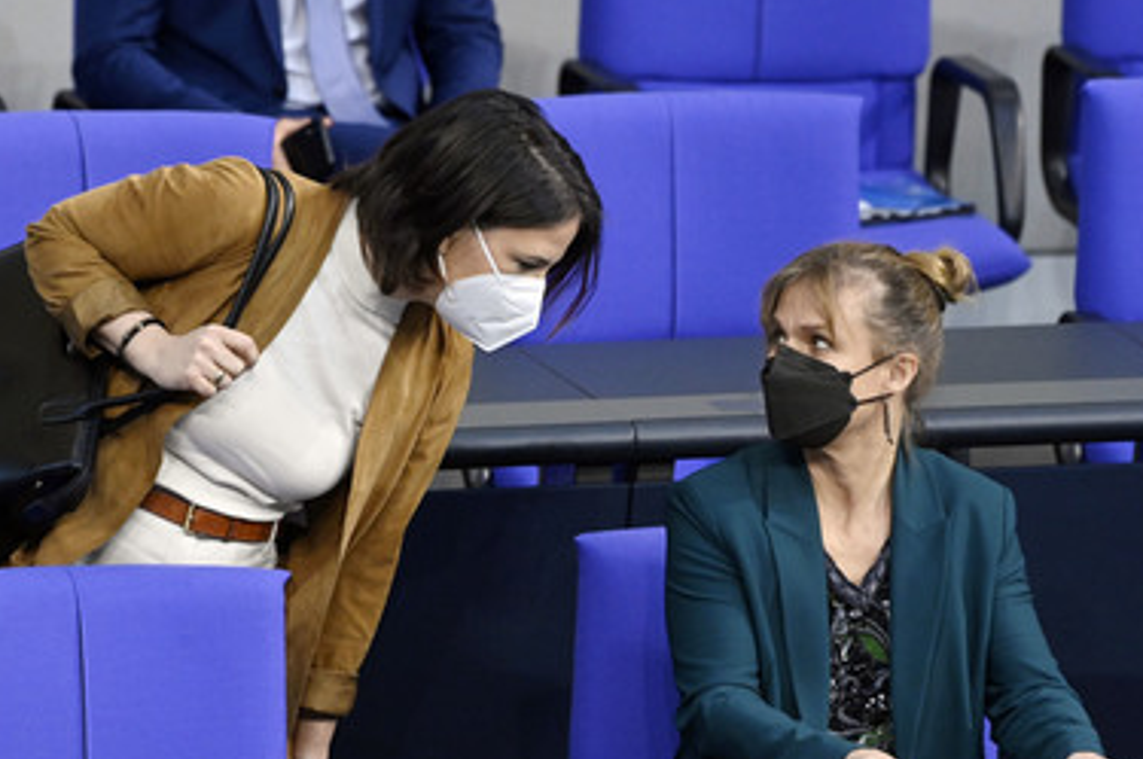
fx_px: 12208
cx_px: 511
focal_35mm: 385
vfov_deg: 3.6
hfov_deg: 5.4
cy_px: 433
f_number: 5.6
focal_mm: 320
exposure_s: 1/200
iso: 8000
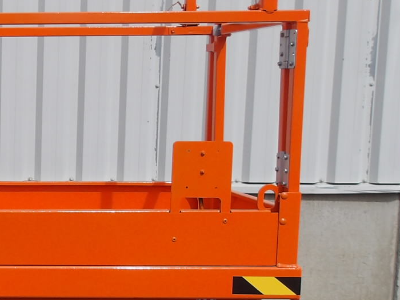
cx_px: -131
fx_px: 913
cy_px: 221
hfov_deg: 22.0
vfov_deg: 18.6
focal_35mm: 79
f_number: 10.4
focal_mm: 4.9
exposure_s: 1/152
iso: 100
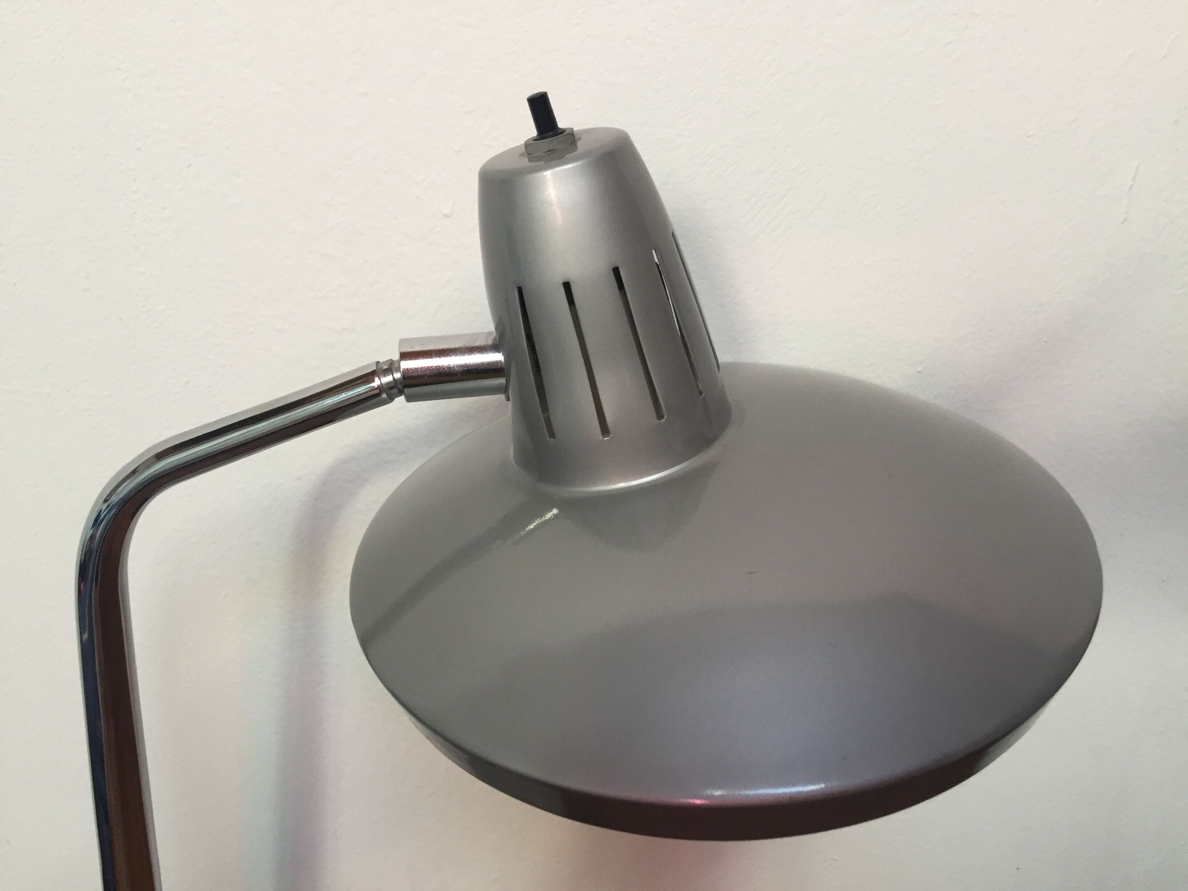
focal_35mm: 29
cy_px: 446
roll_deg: +0.7
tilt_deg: -28.3
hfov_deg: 61.7
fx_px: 995
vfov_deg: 48.2
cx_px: 594
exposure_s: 1/33
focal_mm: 4.15
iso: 100
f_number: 2.2
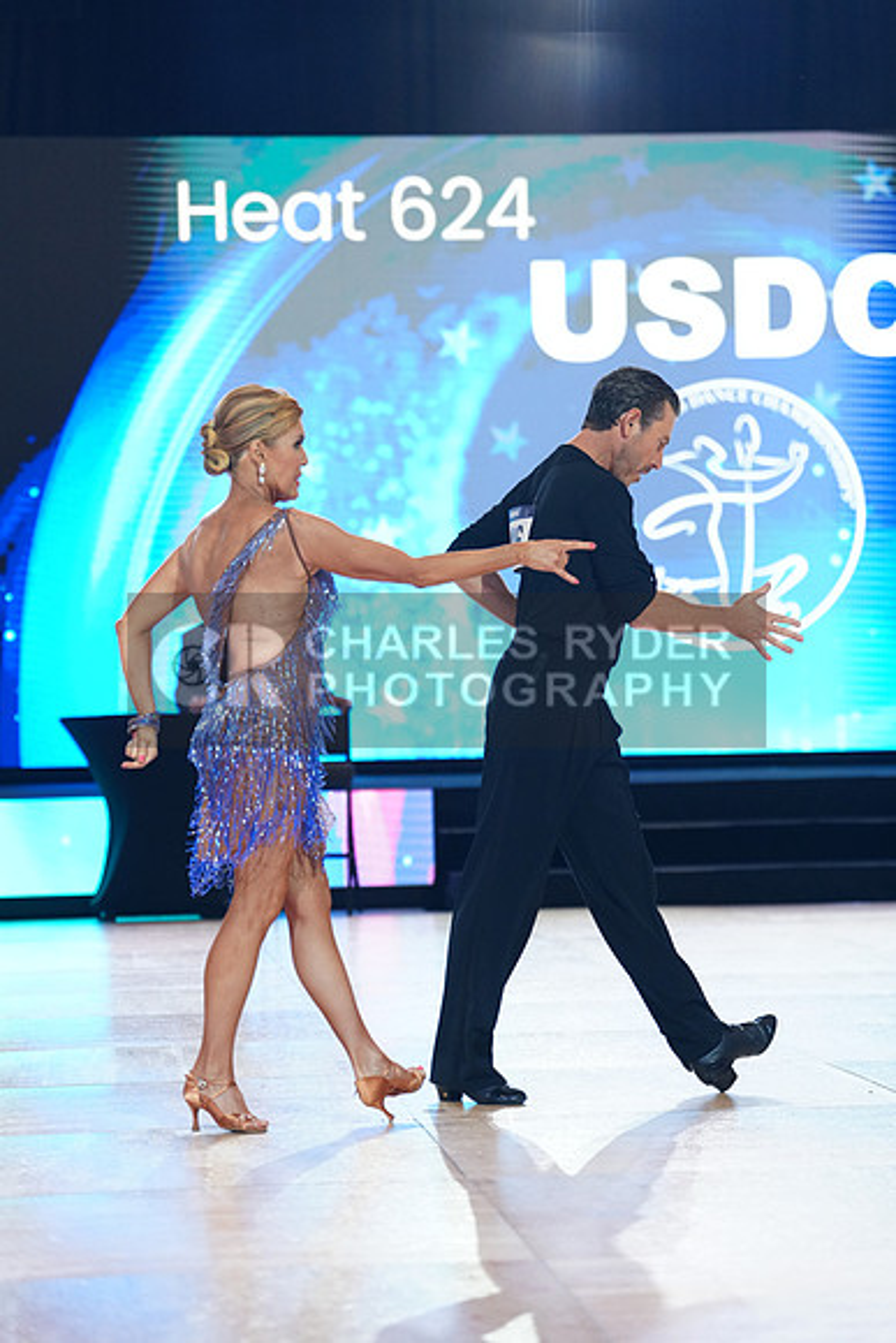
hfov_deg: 13.7
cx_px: 448
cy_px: 672
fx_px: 3731
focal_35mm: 100
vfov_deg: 20.4
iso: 2000
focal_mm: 100
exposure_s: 1/400
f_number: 2.8
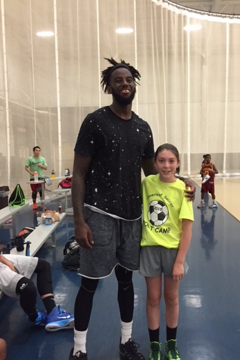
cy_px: 190
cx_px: 140
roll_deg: +1.2
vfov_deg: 58.7
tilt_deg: -5.3
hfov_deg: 41.0
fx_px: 320
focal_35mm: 32
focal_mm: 4.15
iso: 200
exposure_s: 1/30
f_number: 2.2
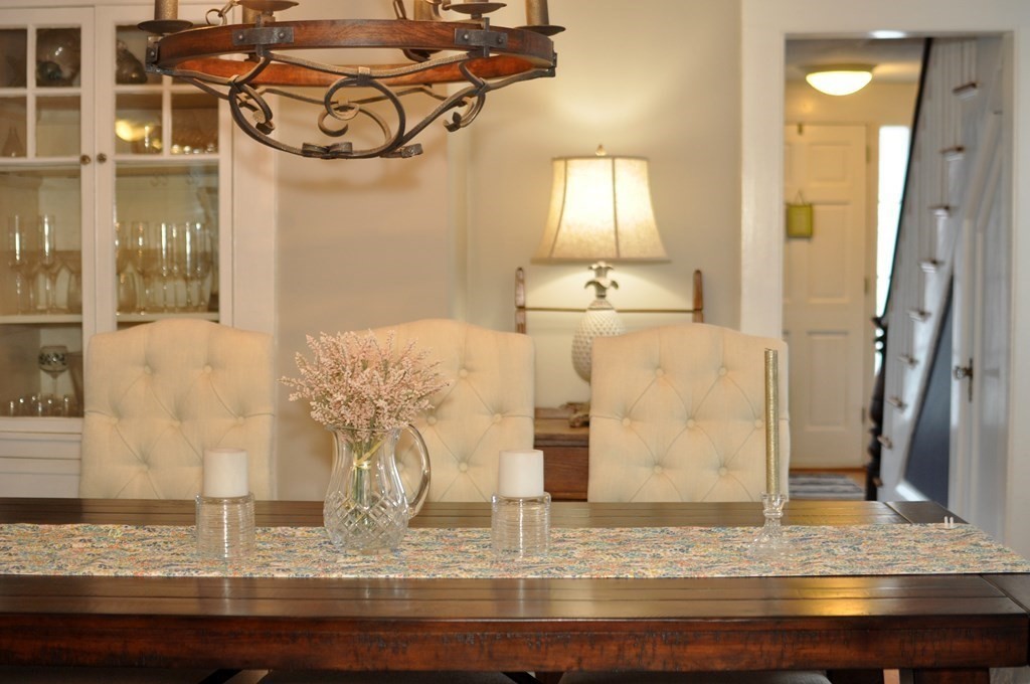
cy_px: 342
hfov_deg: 37.9
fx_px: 1500
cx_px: 515
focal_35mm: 52
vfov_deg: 25.7
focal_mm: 35
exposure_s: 1/80
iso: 500
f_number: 2.5
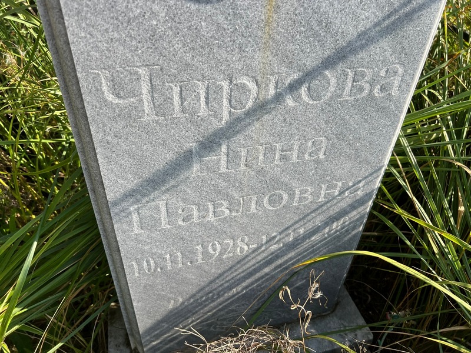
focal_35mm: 26
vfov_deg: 53.1
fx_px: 354
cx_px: 236
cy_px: 176
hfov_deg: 67.3
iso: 50
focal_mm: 5.7
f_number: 1.5
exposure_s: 1/1361
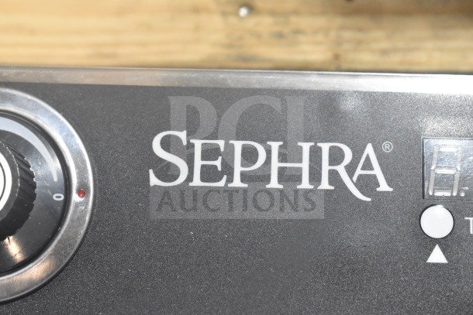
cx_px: 236
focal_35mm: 82
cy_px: 158
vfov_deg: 16.6
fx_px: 1084
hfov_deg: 24.6
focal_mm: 55
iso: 6400
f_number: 9
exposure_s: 1/320
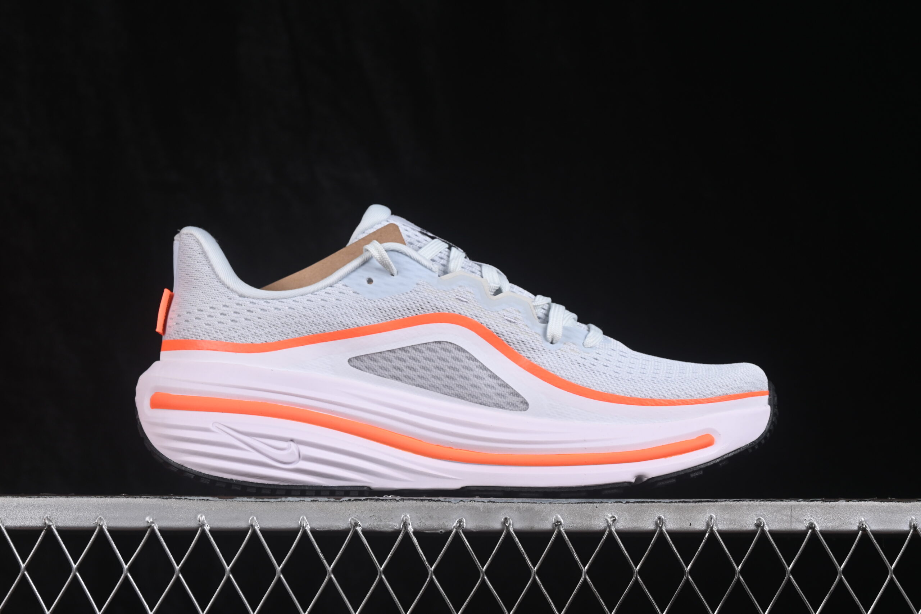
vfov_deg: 18.2
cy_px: 307
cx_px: 460
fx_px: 1919
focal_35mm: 75
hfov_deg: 27.0
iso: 160
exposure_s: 1/80
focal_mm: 50
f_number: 8
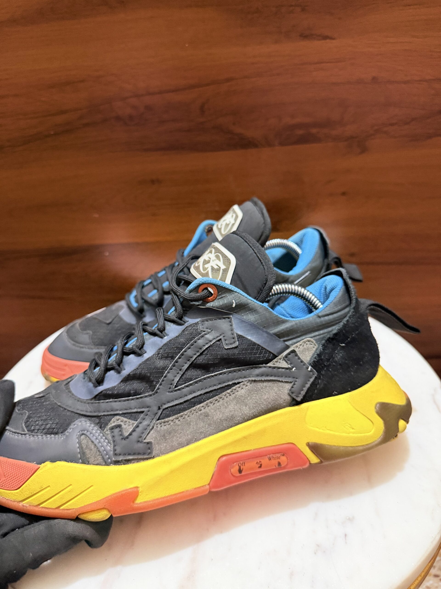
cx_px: 220
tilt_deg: -26.8
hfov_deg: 56.8
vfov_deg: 71.6
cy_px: 294
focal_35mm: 24
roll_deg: +4.5
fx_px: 408
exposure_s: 1/50
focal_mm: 6.76
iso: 400
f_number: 1.78
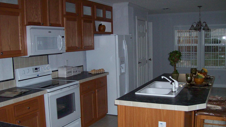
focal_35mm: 40
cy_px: 64
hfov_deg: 50.5
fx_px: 240
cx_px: 111
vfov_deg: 29.7
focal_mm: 6
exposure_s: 1/64
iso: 140
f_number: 2.7
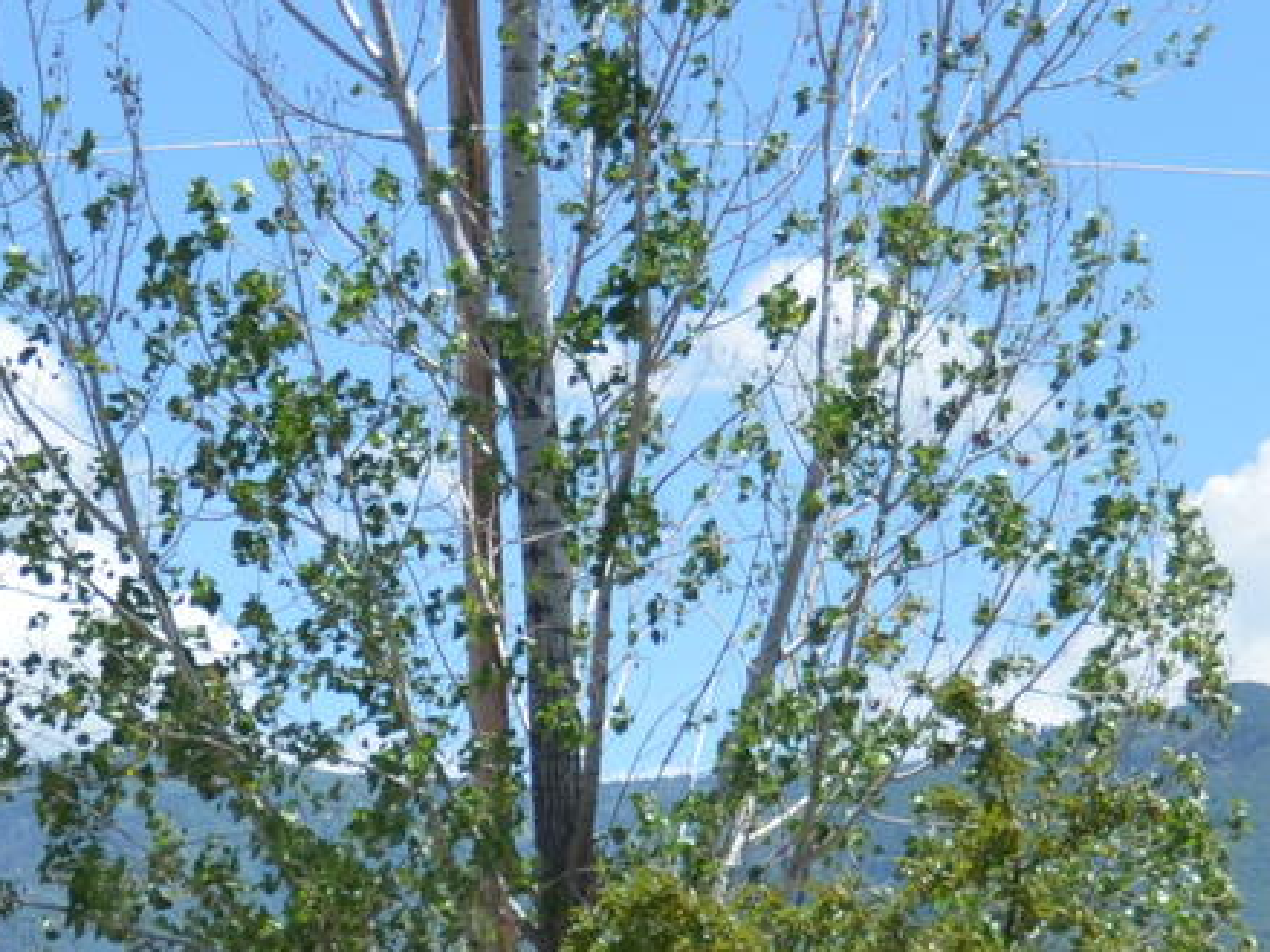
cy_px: 932
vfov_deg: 7.1
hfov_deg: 9.5
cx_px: 446
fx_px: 7638
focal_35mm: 208
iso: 200
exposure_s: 1/1600
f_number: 4
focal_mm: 31
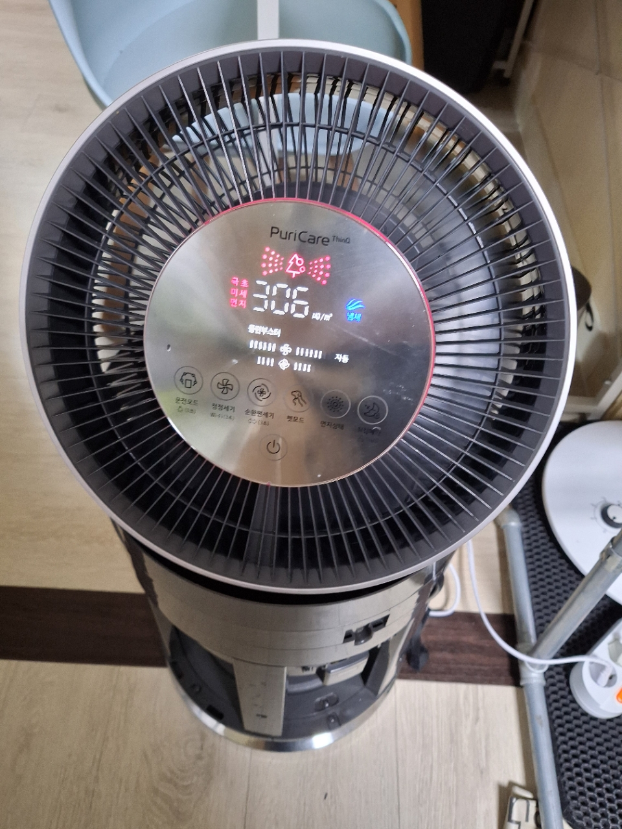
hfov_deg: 54.9
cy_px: 414
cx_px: 311
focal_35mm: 25
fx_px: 599
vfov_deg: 69.4
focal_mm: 5.23
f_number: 1.8
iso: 320
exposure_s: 1/40
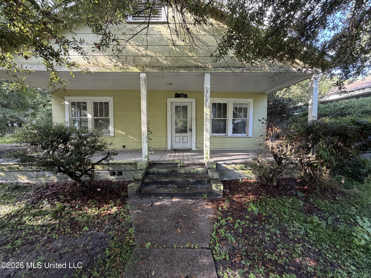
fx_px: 150
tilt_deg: -4.0
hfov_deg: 102.1
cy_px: 139
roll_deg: +0.5
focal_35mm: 14
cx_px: 186
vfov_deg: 85.7
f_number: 2.2
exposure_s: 1/121
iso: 200
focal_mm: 2.22
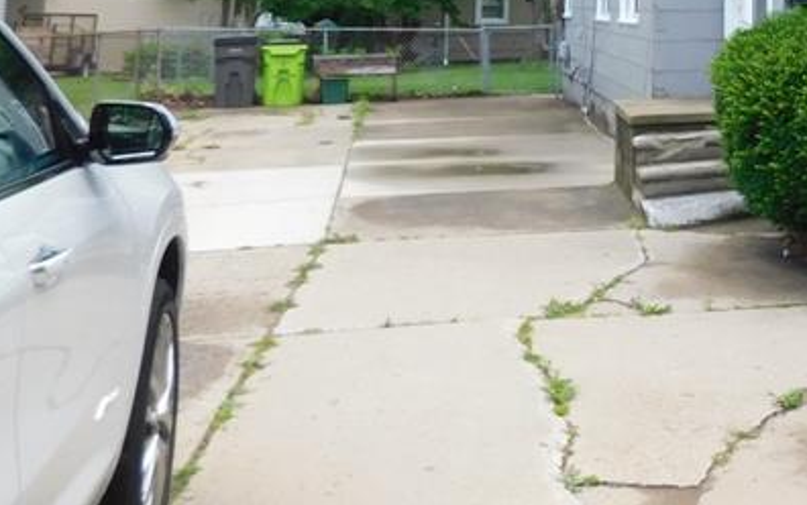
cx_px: 972
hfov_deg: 28.2
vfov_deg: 19.2
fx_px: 1386
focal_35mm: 63
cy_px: -145
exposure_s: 1/320
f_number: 3
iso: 125
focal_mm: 4
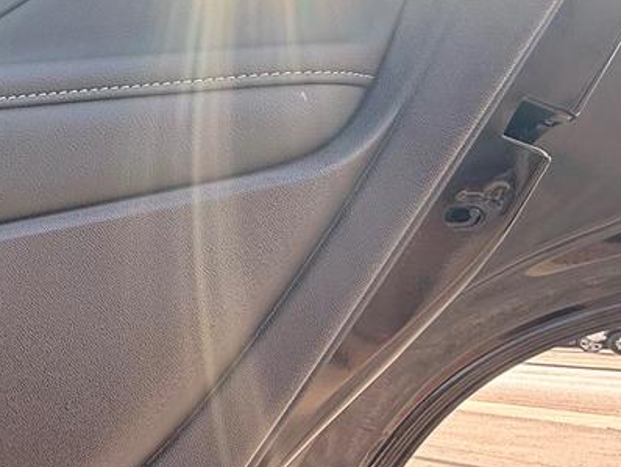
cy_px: 251
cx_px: -282
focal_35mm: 45
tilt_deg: +3.5
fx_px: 808
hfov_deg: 28.9
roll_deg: -2.3
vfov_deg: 32.2
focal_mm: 2.22
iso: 64
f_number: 2.2
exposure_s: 1/174
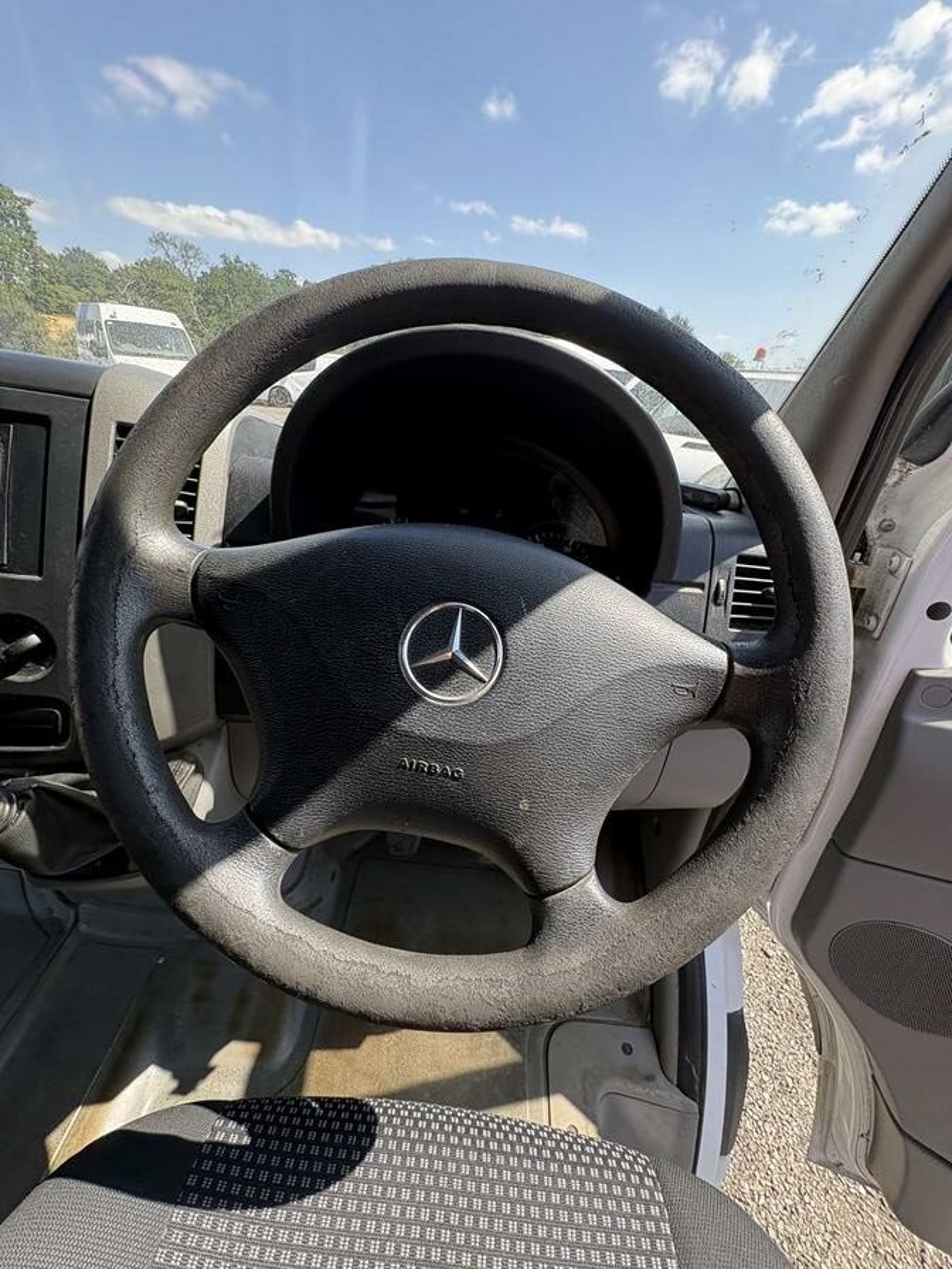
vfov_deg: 102.1
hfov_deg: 85.7
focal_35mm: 14
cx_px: 476
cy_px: 634
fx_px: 513
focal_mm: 2.22
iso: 64
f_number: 2.2
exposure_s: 1/248
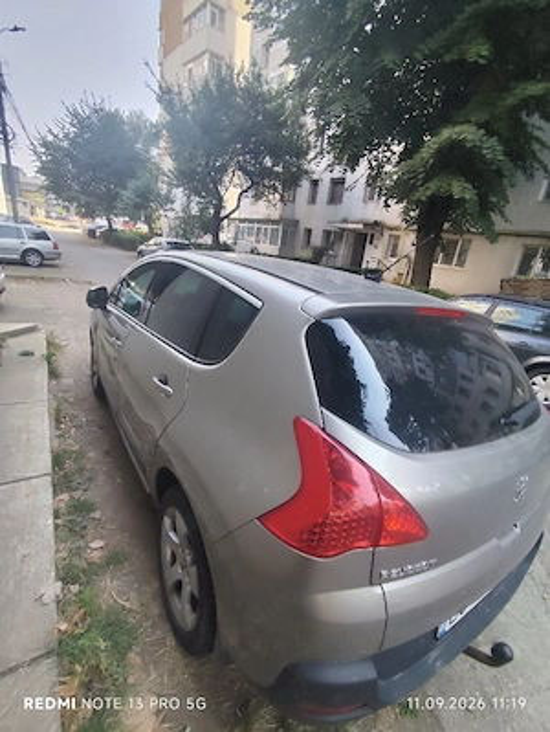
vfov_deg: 94.4
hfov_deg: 78.2
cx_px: 275
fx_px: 338
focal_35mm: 16
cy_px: 366
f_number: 2.2
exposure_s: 1/400
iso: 50
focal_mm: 1.65
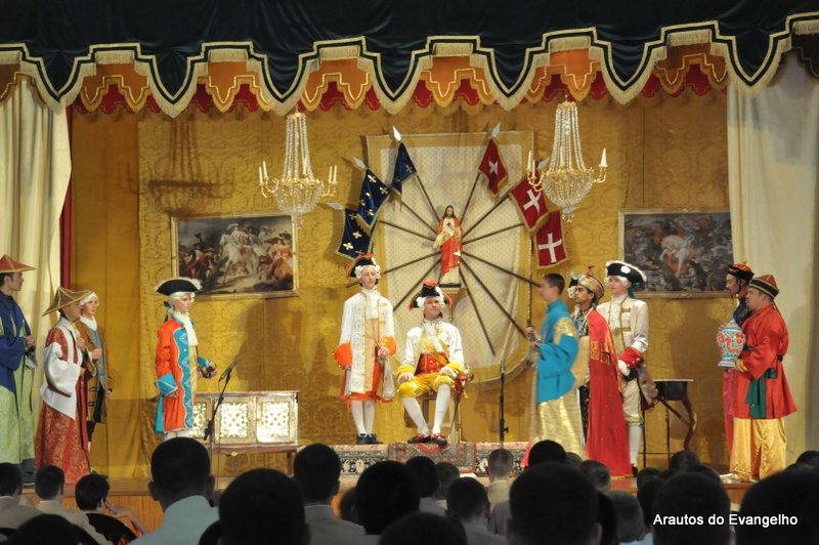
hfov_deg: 24.2
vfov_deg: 16.2
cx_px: 410
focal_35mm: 84
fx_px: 1909
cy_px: 272
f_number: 8
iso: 1000
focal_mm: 56
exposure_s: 1/13
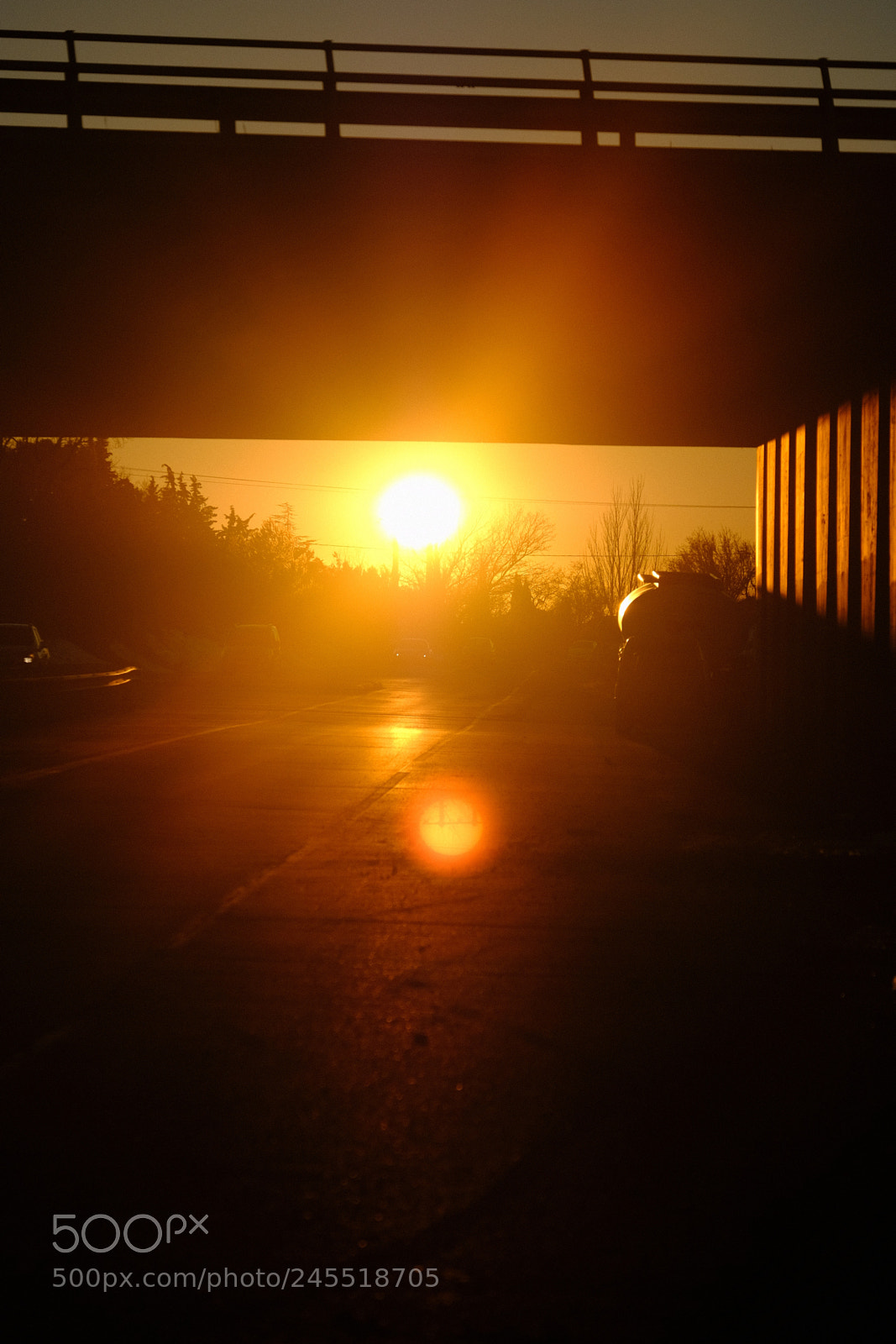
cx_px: 448
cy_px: 672
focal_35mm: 174
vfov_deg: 11.8
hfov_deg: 7.9
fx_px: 6494
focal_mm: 115.9
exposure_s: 1/1800
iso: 200
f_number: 4.2
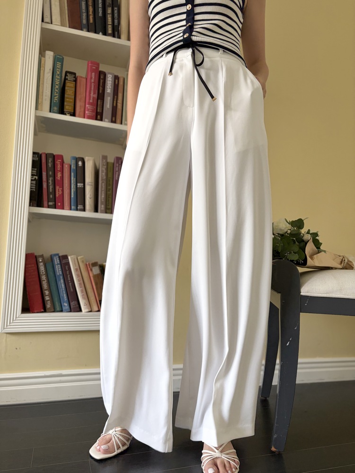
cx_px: 178
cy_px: 236
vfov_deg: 67.3
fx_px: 356
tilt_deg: +5.6
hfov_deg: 53.1
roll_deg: -2.2
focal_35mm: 26
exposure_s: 1/87
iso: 125
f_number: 1.6
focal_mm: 5.96
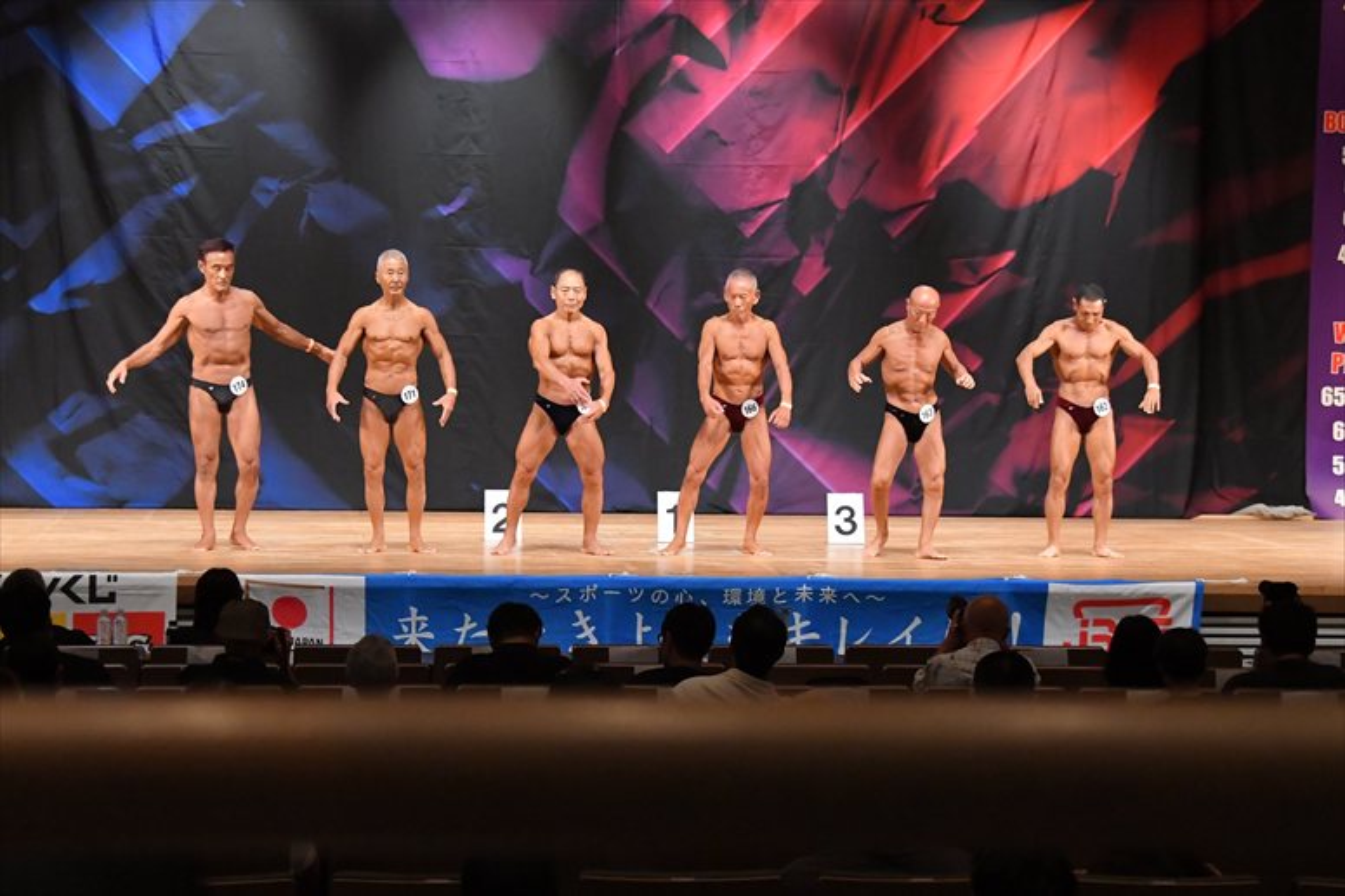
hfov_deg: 20.0
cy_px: 448
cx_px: 672
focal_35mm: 102
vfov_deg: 13.4
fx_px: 3809
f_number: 5.6
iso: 6400
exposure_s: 1/400
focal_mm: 68
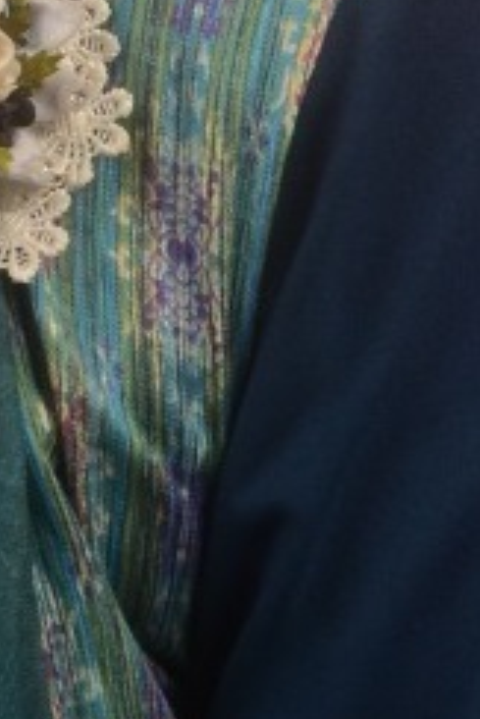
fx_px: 6430
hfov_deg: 4.2
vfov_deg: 6.3
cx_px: -536
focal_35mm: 322
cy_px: -336
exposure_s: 1/100
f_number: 10
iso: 200
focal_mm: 50
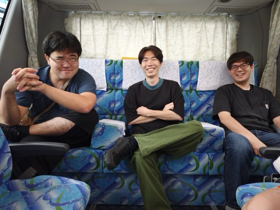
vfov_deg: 58.9
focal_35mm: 23
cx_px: 140
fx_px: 186
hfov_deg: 73.9
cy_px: 105
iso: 640
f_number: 1.6
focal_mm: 6.57
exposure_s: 1/60
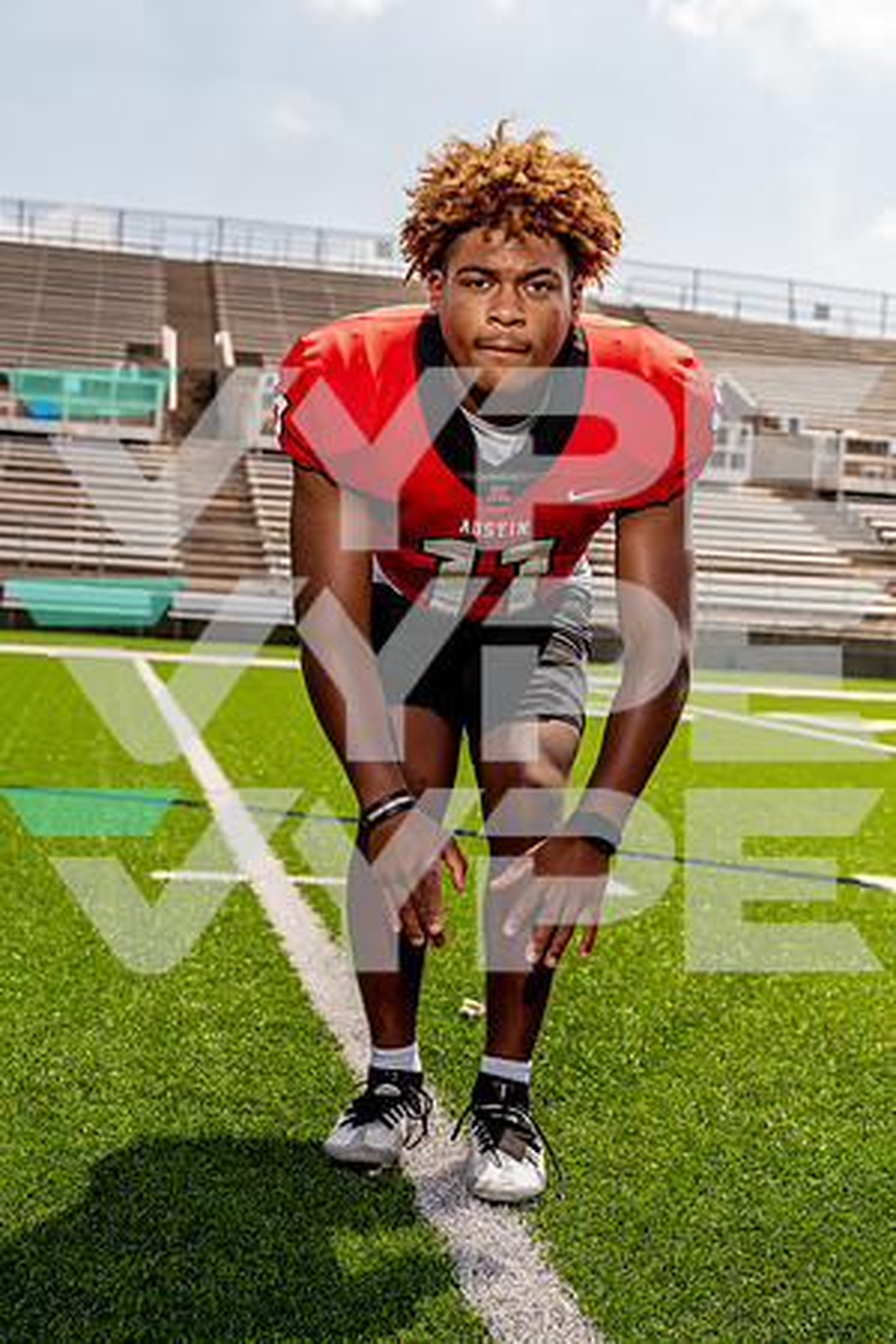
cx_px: 448
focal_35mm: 54
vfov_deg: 36.9
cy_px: 672
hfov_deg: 25.1
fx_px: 2016
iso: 100
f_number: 5.6
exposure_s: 1/250
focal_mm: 54
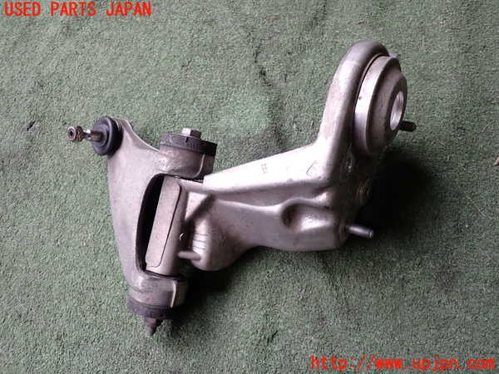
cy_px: 187
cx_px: 250
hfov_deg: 60.0
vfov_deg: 46.8
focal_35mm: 30
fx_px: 432
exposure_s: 1/125
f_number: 2.3
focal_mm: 5.4
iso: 125
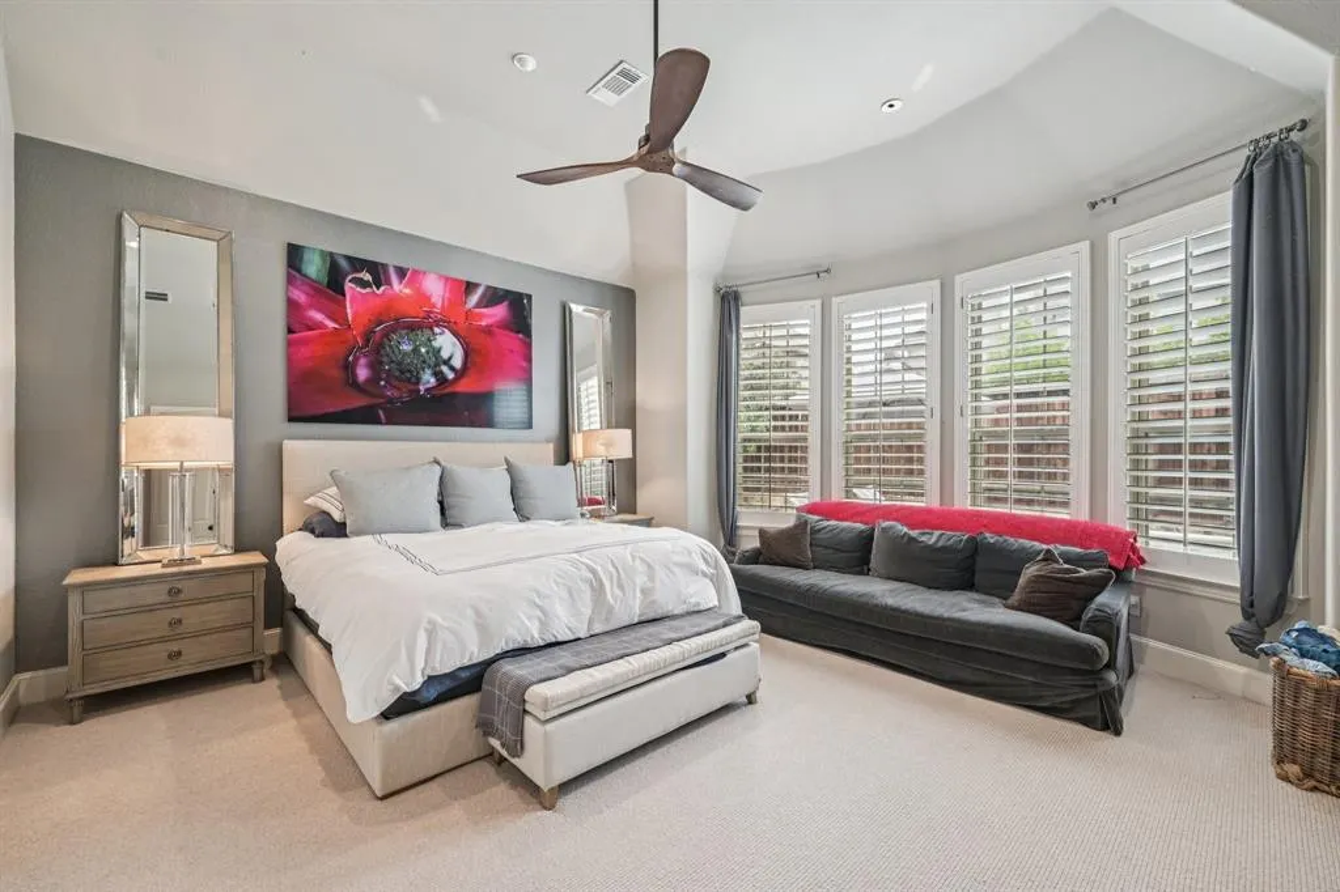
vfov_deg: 77.3
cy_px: 446
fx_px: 558
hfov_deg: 100.4
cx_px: 670
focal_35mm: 15
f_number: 8
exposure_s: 1/30
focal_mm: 15
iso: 400
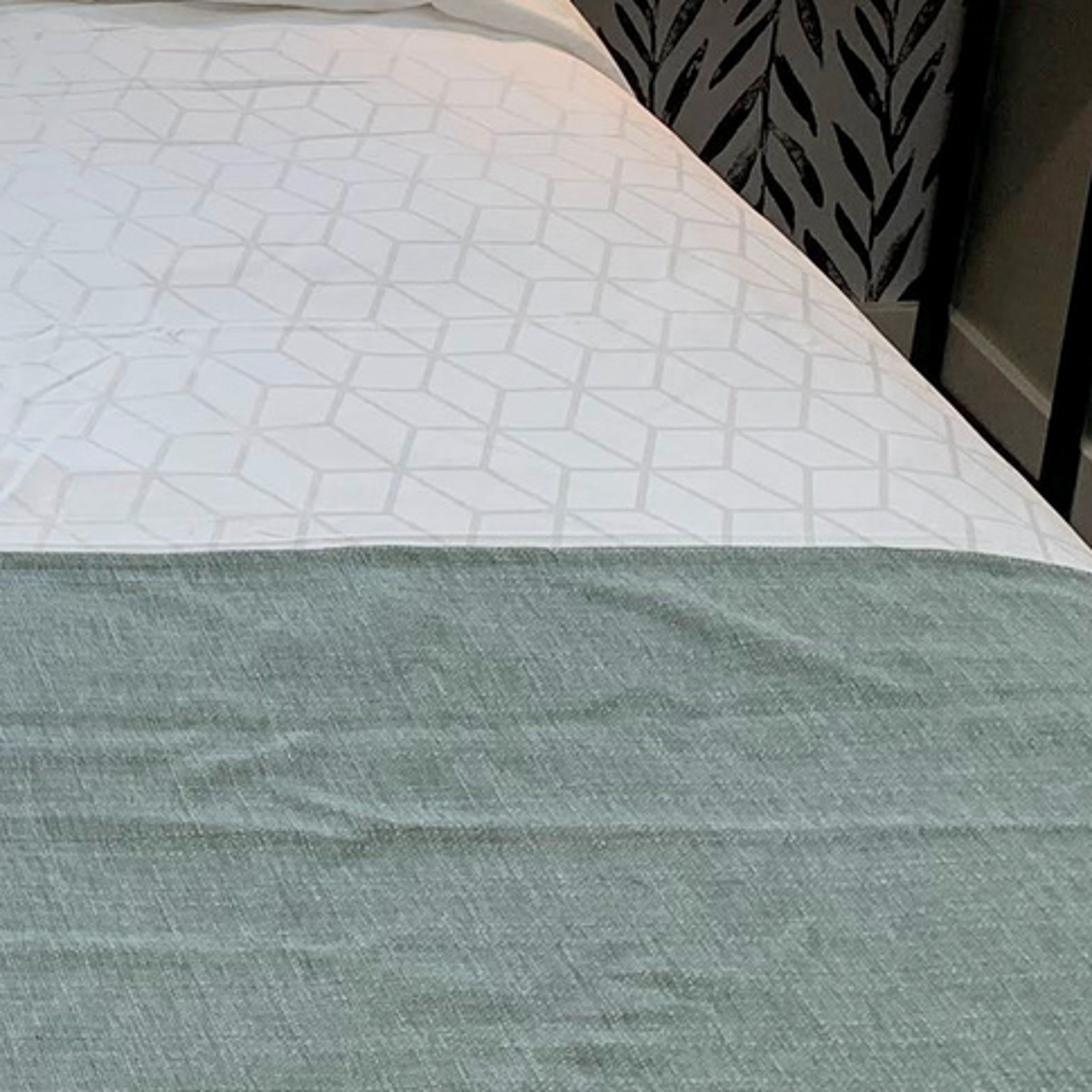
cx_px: -498
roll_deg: -1.0
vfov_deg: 17.5
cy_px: -9
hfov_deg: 16.5
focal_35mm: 97
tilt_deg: -18.7
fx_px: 3462
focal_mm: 4.25
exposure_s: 1/120
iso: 50
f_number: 1.8
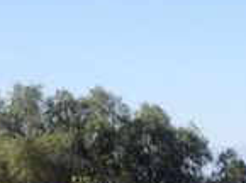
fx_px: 1758
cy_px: 358
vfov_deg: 5.8
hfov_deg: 7.7
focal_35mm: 248
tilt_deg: -6.8
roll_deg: +0.4
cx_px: 489
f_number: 2.4
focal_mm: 4.28
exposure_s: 1/1175
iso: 50
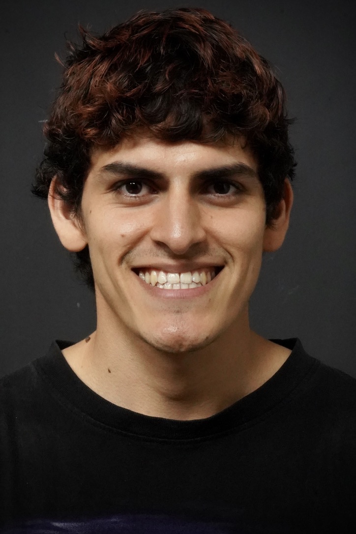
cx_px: 178
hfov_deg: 19.5
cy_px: 267
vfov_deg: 28.8
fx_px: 1038
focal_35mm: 70
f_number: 22
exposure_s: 1/100
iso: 10000
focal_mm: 70
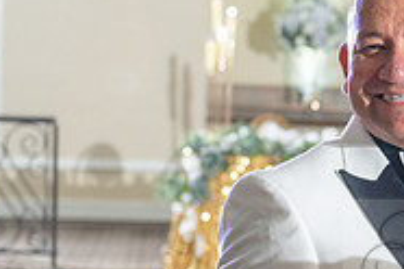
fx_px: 1818
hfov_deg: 12.3
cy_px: 251
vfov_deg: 8.4
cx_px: 532
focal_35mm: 162
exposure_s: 1/160
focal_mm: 52
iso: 800
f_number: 4
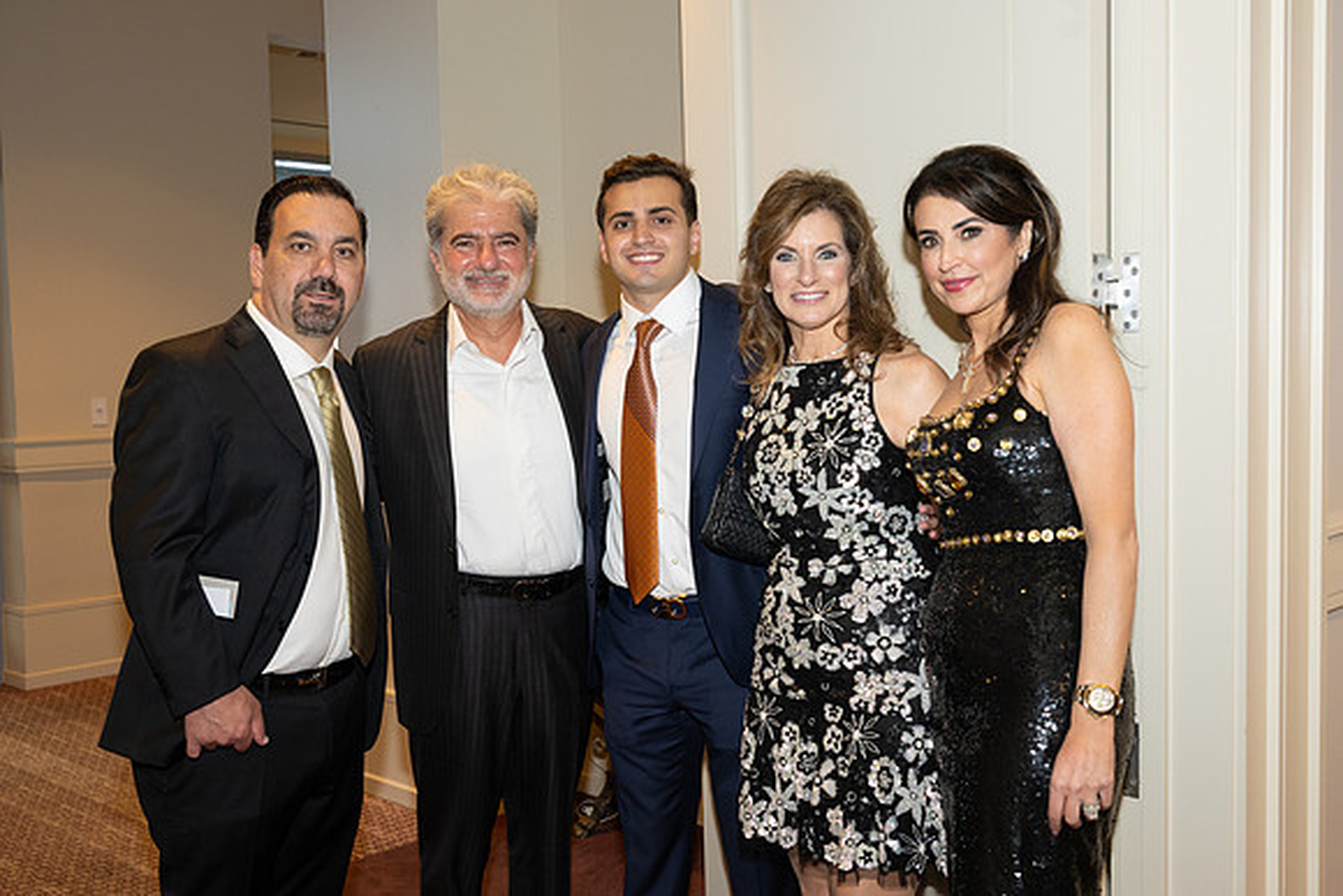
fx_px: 1395
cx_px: 718
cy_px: 471
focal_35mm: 37
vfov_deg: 35.6
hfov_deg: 51.4
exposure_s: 1/100
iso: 800
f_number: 5.6
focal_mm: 34.5
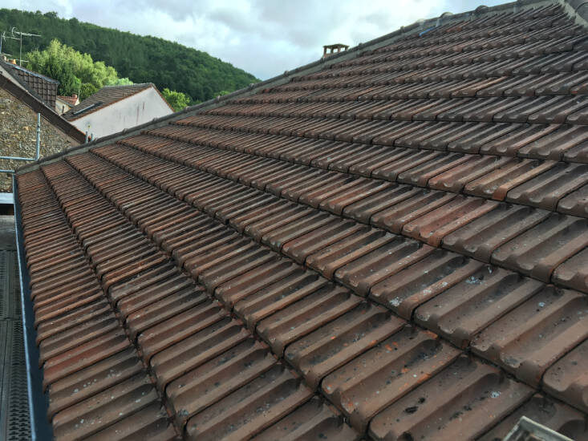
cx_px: 294
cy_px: 220
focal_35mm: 29
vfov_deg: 48.2
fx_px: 493
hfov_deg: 61.7
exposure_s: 1/409
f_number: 2.2
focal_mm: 4.2
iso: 25
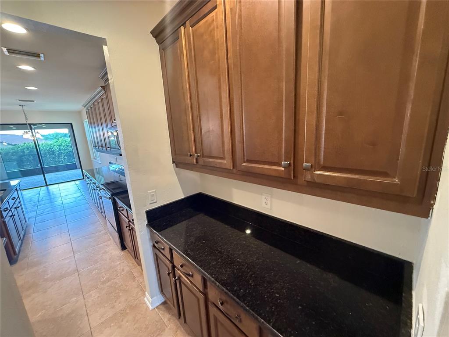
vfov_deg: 85.7
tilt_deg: -8.0
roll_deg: +3.3
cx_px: 224
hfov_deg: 102.1
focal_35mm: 14
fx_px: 182
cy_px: 168
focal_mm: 2.22
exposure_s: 1/60
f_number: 2.2
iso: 640
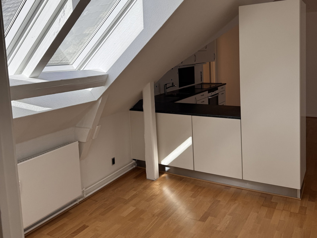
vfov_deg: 56.8
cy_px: 119
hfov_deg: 71.6
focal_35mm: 24
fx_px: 220
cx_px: 158
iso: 80
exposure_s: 1/912
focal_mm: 6.76
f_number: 1.78
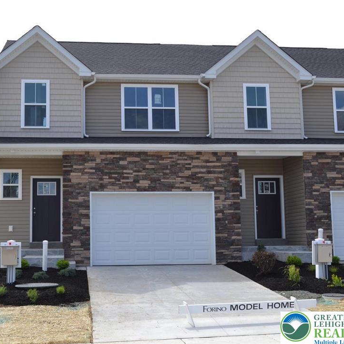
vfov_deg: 34.0
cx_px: 125
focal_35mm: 50
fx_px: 562
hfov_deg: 33.8
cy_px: 172
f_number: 8
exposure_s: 1/320
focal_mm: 26
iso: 200
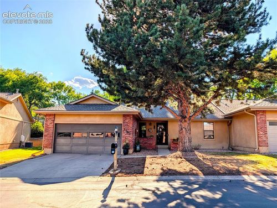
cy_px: 104
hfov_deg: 71.5
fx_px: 192
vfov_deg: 56.9
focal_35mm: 24
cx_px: 138
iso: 19
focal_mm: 6.9
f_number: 1.68
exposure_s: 1/8772
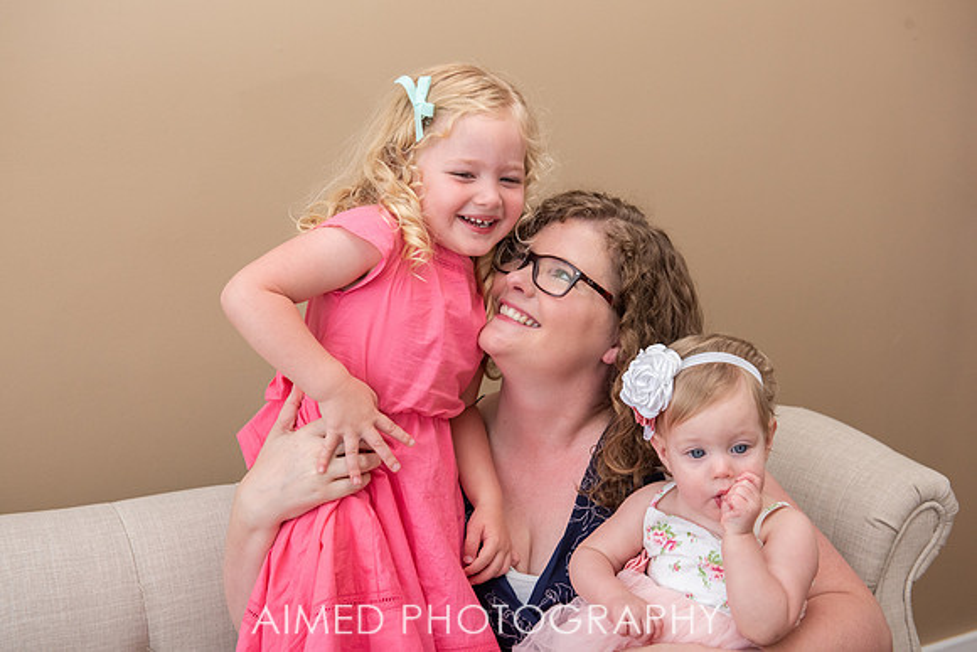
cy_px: 326
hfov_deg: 39.6
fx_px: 1357
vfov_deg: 27.0
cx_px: 488
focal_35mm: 50
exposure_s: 1/250
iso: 1000
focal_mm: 50
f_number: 5
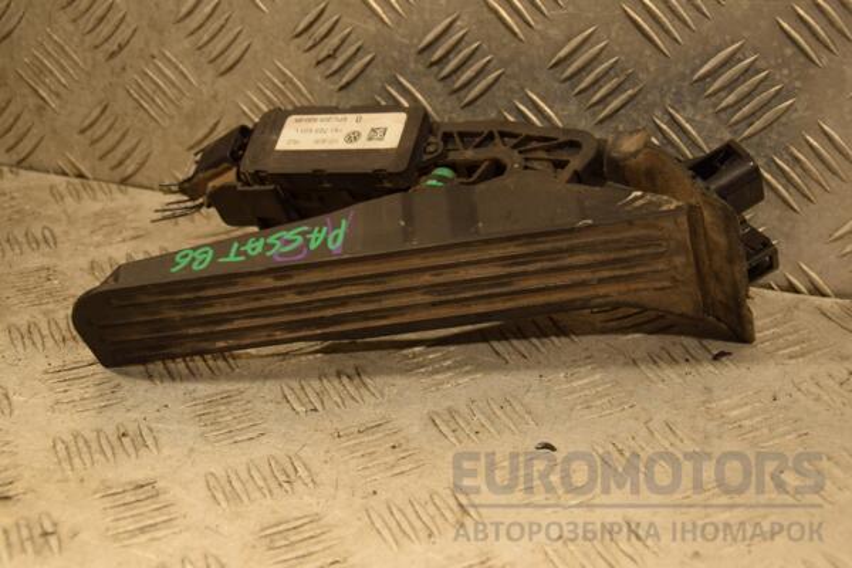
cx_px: 426
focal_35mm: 63
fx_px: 1491
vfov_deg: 21.6
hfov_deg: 31.9
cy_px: 284
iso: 800
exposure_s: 1/160
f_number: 6.3
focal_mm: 42
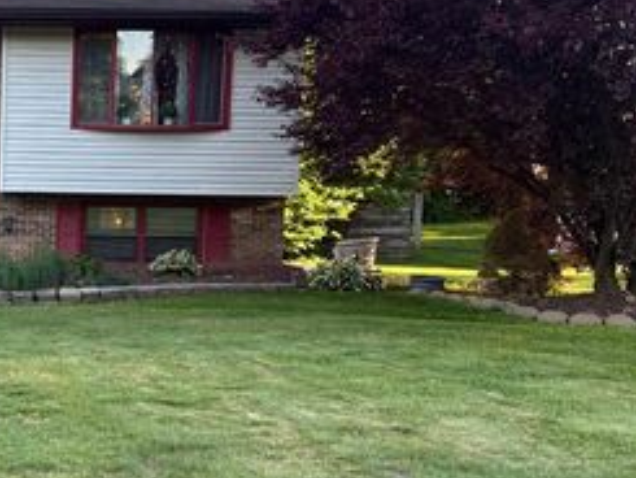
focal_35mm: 53
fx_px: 974
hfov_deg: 33.0
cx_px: -8
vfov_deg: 27.5
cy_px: 238
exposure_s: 1/444
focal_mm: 5.96
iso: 64
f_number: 1.6
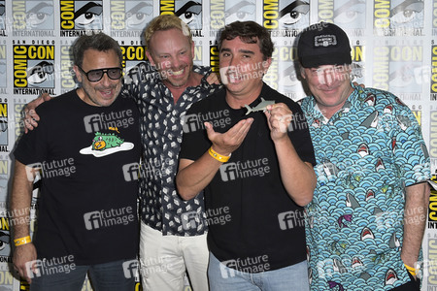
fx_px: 486
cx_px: 218
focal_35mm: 40
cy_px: 146
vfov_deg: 33.4
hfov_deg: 48.5
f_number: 6.3
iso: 250
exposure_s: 1/250
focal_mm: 40
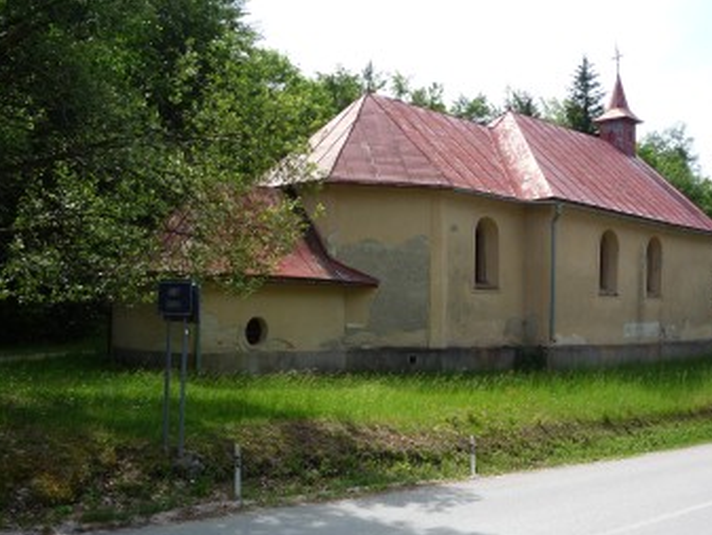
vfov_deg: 37.7
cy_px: 302
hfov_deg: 48.6
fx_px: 782
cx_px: 432
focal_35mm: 38
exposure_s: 1/400
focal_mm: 5.2
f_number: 4
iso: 100
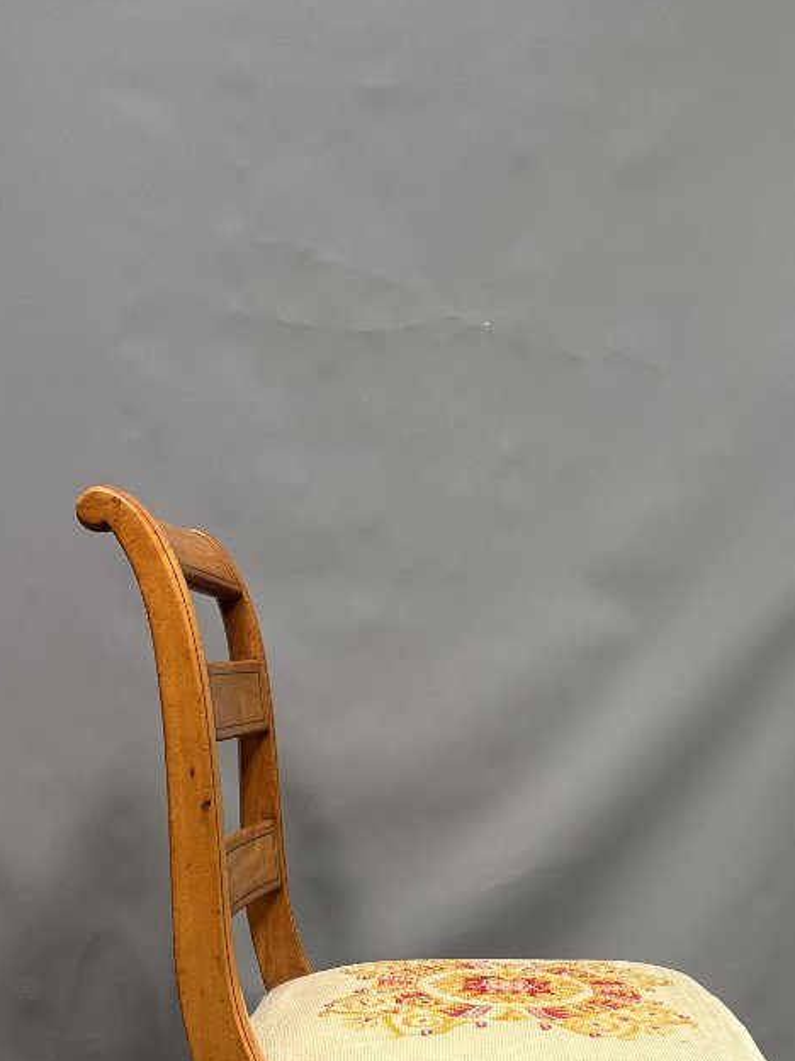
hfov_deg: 29.0
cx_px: 484
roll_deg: -2.0
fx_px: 1531
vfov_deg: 37.0
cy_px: 837
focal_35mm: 50
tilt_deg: -6.6
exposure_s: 1/100
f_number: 1.5
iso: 125
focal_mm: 5.7
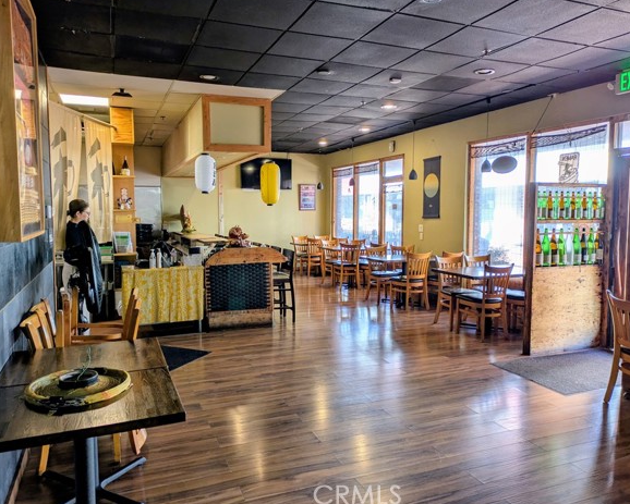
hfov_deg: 64.0
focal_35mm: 27
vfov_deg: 53.2
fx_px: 504
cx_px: 311
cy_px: 249
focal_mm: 5.43
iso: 64
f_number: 1.89
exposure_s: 1/60
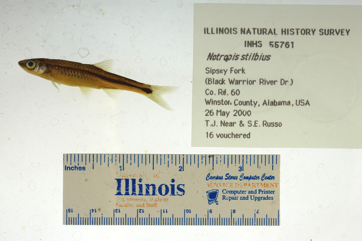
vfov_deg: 22.6
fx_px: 604
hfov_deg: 33.4
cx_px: 181
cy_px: 120
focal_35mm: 60
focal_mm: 60
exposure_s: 1/200
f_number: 10
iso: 100
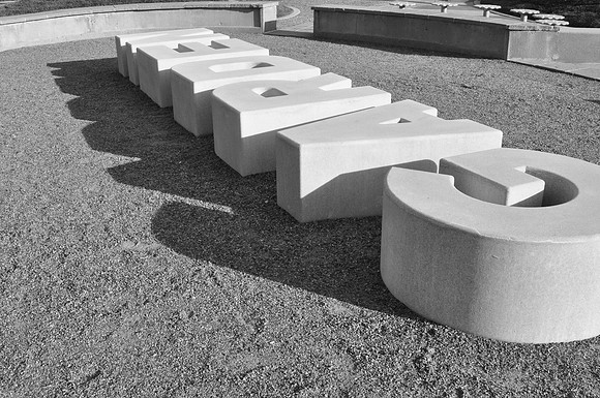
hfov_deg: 49.6
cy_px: 199
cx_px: 300
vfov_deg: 34.1
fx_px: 649
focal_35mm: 39
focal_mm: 26
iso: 200
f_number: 14
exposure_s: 1/100
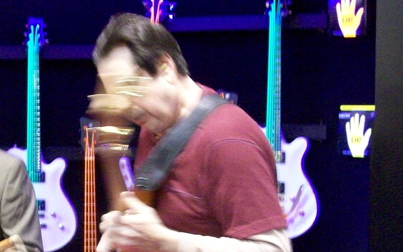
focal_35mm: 93
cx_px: 179
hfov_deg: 22.3
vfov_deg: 14.0
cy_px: 188
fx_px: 1022
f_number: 2.8
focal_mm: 5.7
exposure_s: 1/8
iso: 280
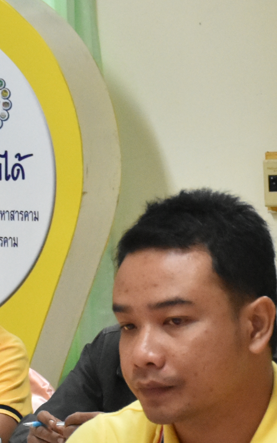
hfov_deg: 6.3
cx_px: 341
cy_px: 381
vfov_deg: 10.0
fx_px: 2513
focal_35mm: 208
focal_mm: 38
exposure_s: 1/125
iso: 2500
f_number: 5.6
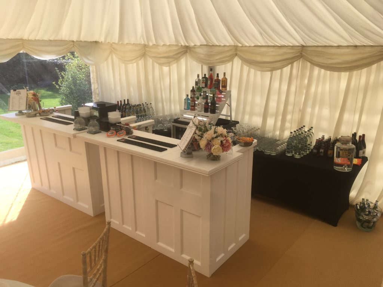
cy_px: 144
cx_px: 192
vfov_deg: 48.2
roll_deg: +1.0
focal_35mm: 29
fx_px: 321
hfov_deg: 61.7
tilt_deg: -16.1
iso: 25
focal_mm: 4.15
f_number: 2.2
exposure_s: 1/345
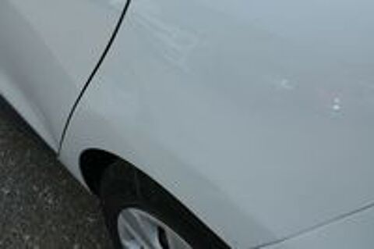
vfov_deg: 37.8
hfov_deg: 54.5
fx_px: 363
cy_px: 124
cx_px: 187
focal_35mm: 35
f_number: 3.1
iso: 125
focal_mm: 12.9
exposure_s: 1/1600
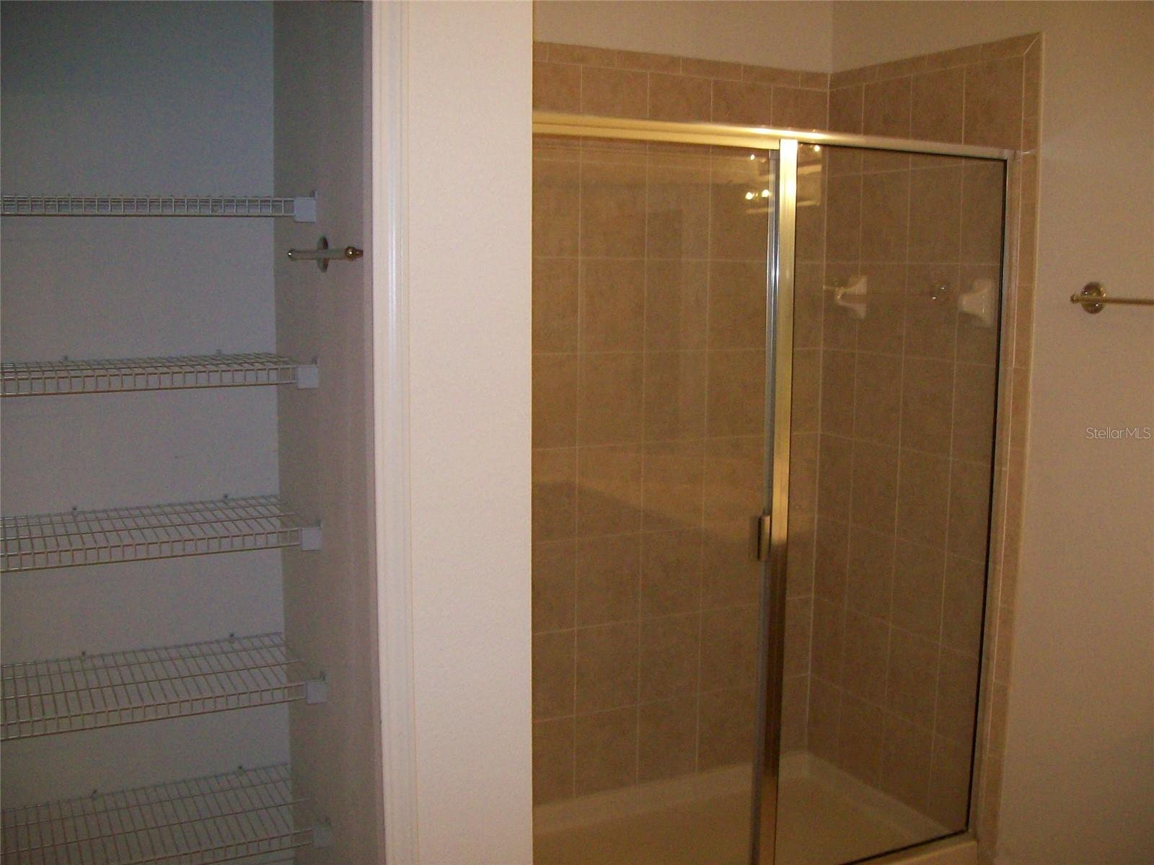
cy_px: 432
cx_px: 577
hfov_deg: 51.4
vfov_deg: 39.7
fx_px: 1200
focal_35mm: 36
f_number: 2.7
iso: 200
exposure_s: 1/64
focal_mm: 6
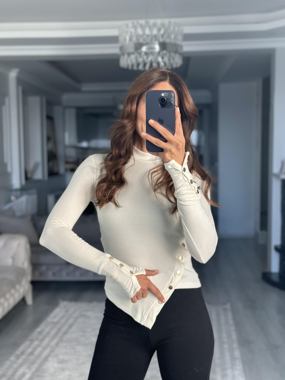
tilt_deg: -14.3
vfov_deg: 39.7
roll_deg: +0.6
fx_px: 527
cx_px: 142
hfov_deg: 30.3
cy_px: 190
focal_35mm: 48
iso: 80
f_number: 1.78
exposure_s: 1/172
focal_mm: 6.86
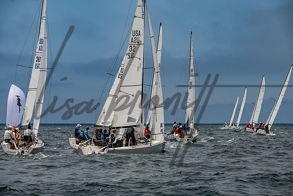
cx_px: 146
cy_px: 98
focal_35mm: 147
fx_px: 1195
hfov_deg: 14.0
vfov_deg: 9.4
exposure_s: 1/3200
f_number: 6.3
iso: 400
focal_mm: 140
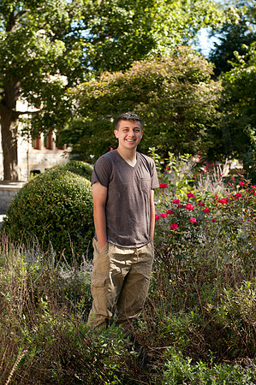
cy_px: 192
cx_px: 128
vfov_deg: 28.9
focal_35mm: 70
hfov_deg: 19.4
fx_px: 748
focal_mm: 70
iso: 160
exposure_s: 1/250
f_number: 5.6
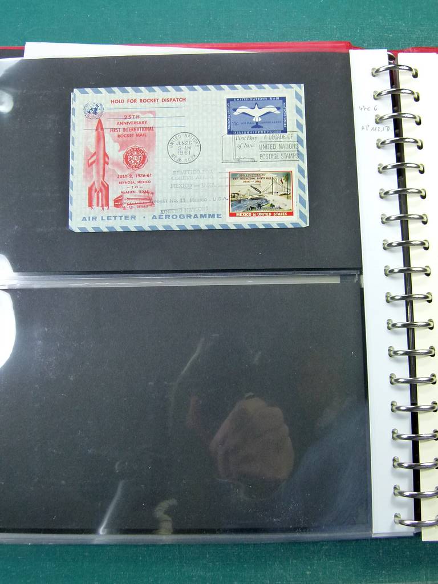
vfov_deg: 60.0
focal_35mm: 30
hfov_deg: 46.8
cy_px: 292
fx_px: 506
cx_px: 219
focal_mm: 5.4
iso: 200
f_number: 3
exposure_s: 1/60
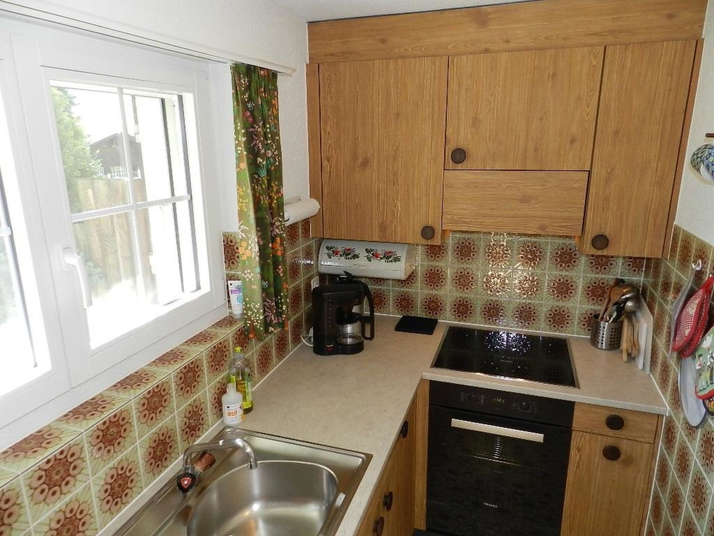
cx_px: 357
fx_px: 474
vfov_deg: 58.9
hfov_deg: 73.9
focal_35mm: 23
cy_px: 268
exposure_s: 1/40
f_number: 3.4
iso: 160
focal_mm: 4
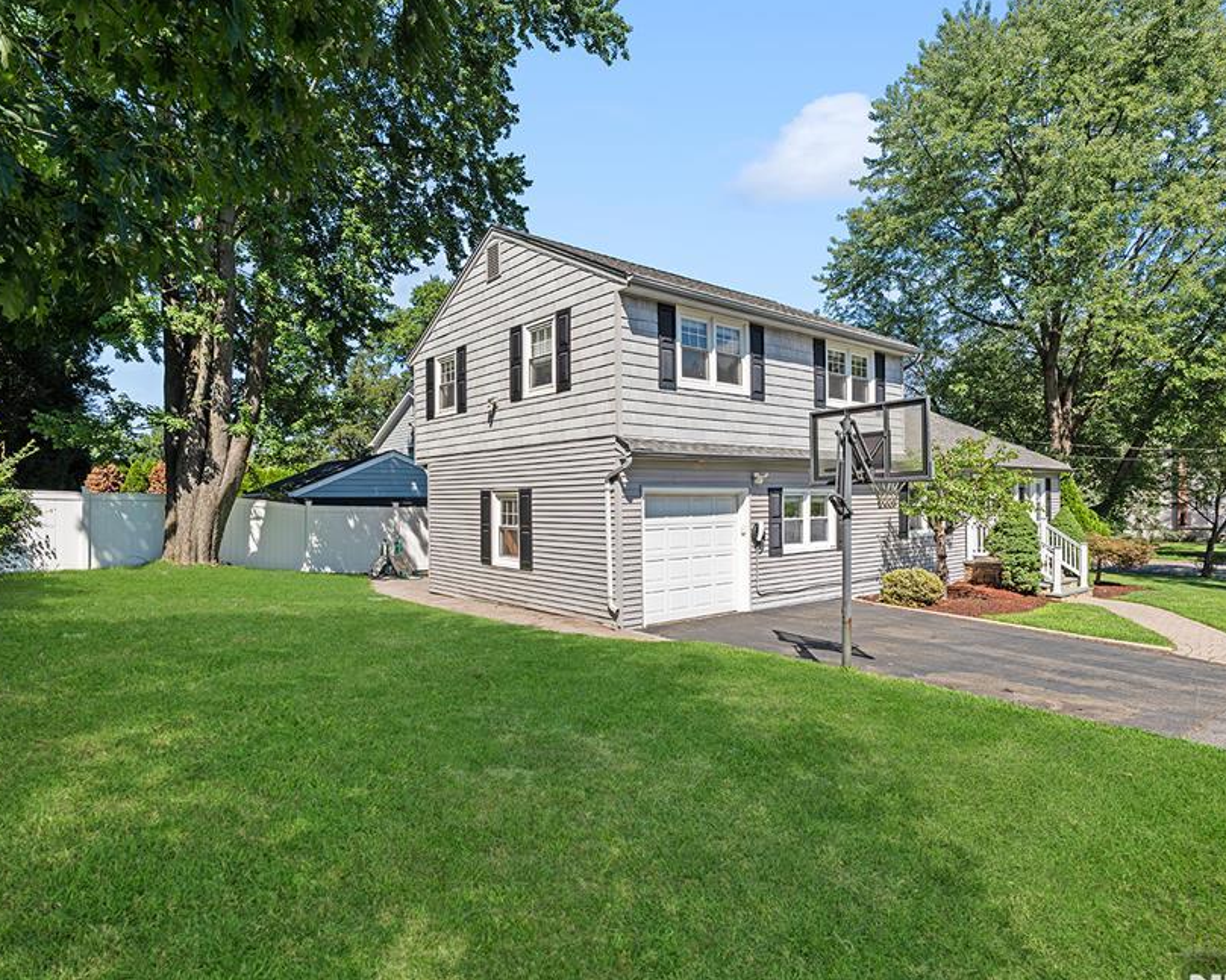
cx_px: 561
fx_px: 689
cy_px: 504
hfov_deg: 83.1
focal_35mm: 19
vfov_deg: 70.8
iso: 100
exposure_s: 1/50
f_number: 8
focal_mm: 16
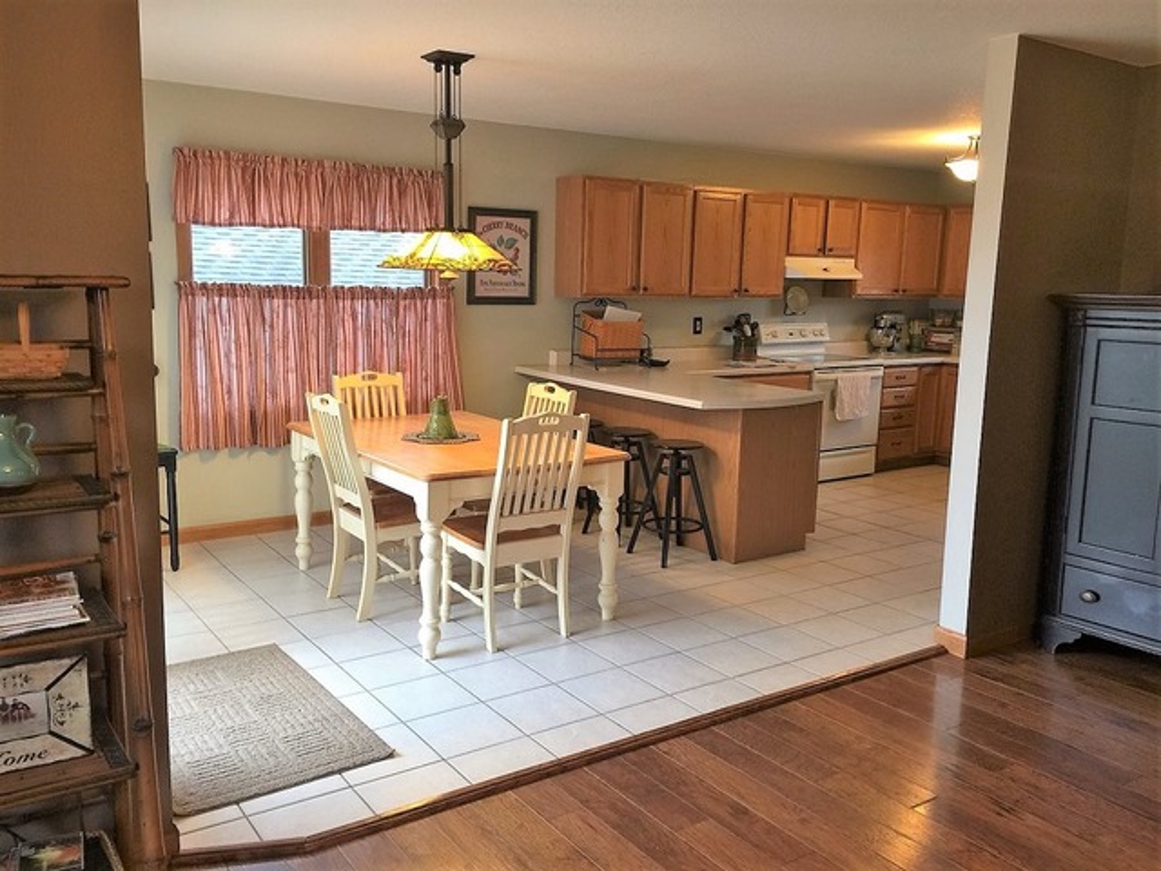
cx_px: 580
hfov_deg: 61.7
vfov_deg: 48.2
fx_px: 973
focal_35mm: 29
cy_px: 436
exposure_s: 1/15
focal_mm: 4.15
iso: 32
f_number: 2.2
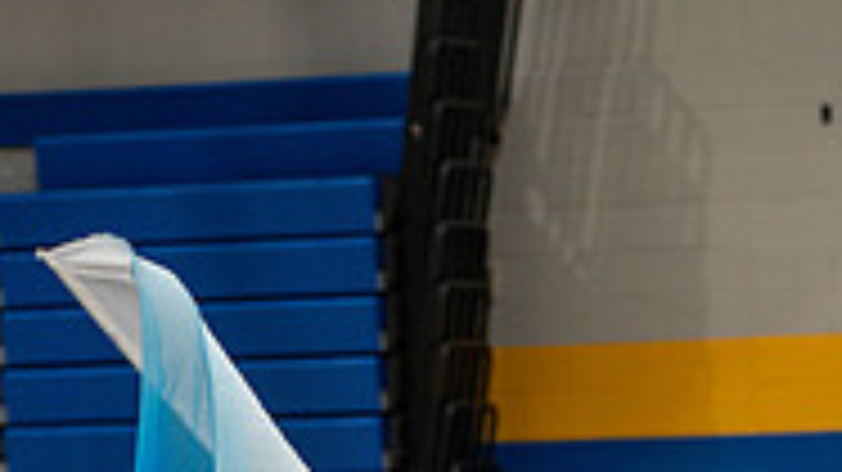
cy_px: 944
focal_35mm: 302
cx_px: 522
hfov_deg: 7.1
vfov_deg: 4.0
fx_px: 6740
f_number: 4
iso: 2800
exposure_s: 1/500
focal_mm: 120
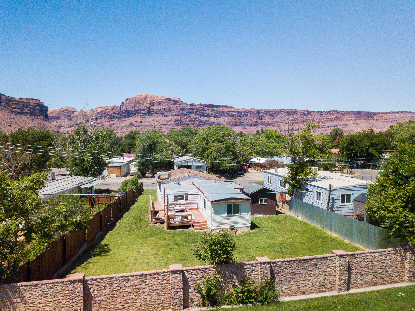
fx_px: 312
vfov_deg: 53.0
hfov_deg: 67.3
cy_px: 156
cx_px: 208
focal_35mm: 26
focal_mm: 4.73
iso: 400
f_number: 2.2
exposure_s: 1/1250
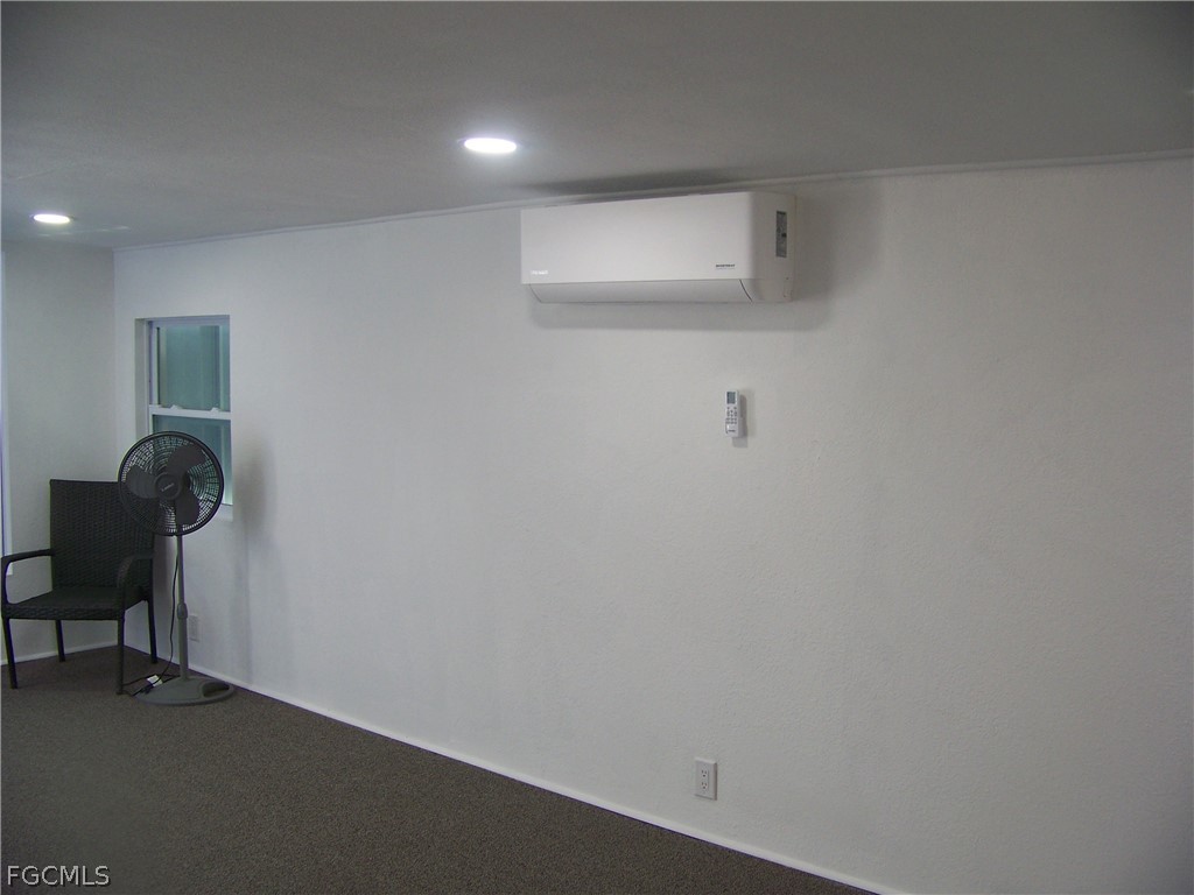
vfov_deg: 39.7
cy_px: 448
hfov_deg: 51.4
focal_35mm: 36
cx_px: 597
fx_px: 1242
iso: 80
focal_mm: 5.85
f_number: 2.8
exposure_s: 1/30
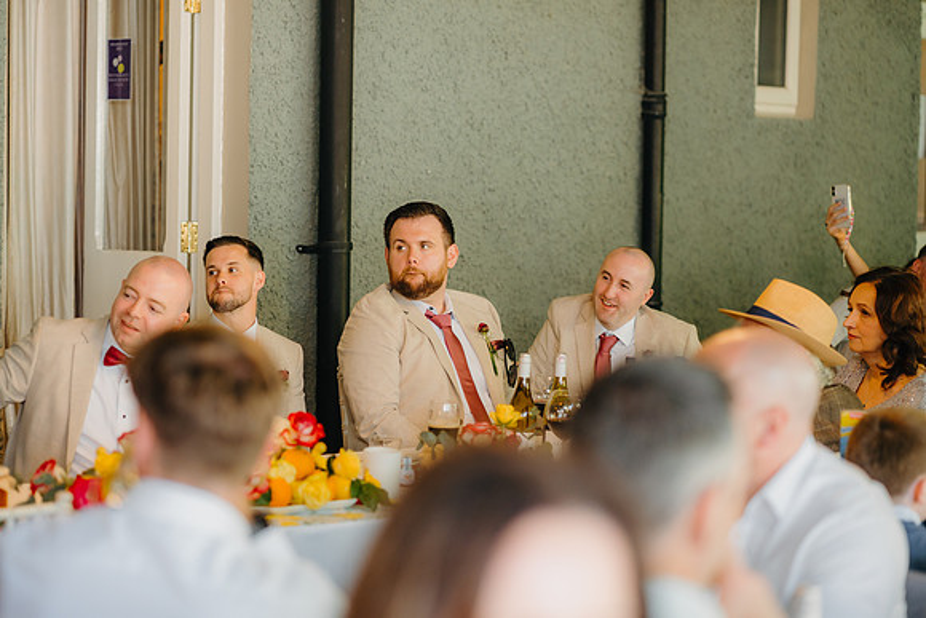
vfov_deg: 15.1
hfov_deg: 22.4
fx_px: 2334
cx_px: 445
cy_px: 307
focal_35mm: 91
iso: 800
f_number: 2.2
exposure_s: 1/160
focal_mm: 85
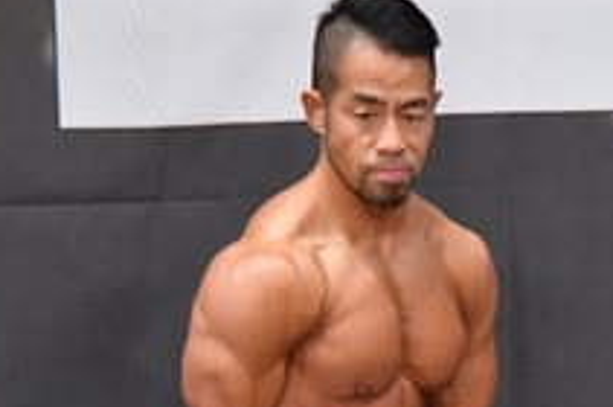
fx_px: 14060
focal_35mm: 827
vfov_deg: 1.7
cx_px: 853
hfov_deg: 2.5
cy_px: 619
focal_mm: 150
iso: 6400
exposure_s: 1/400
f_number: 5.6
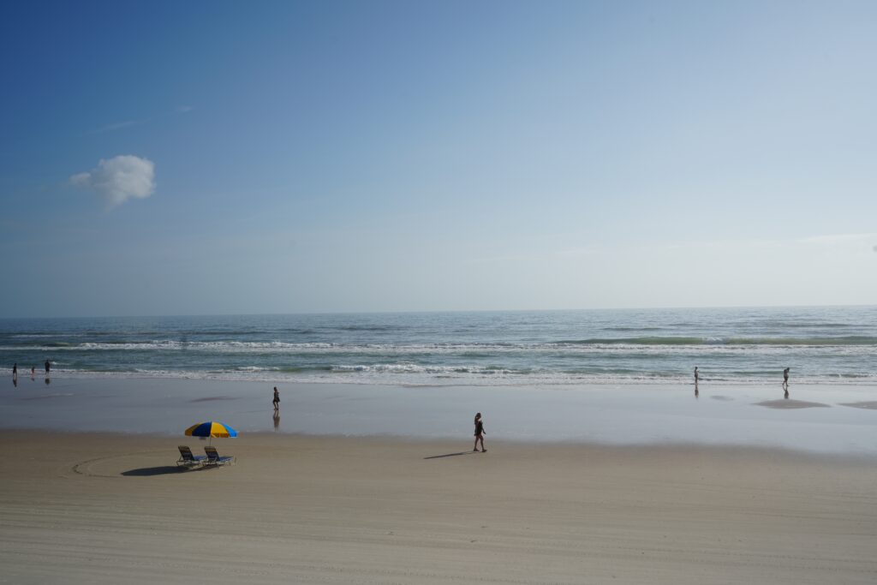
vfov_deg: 37.9
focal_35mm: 35
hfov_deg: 54.4
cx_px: 438
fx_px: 853
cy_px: 292
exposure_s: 1/400
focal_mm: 35
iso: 100
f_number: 10
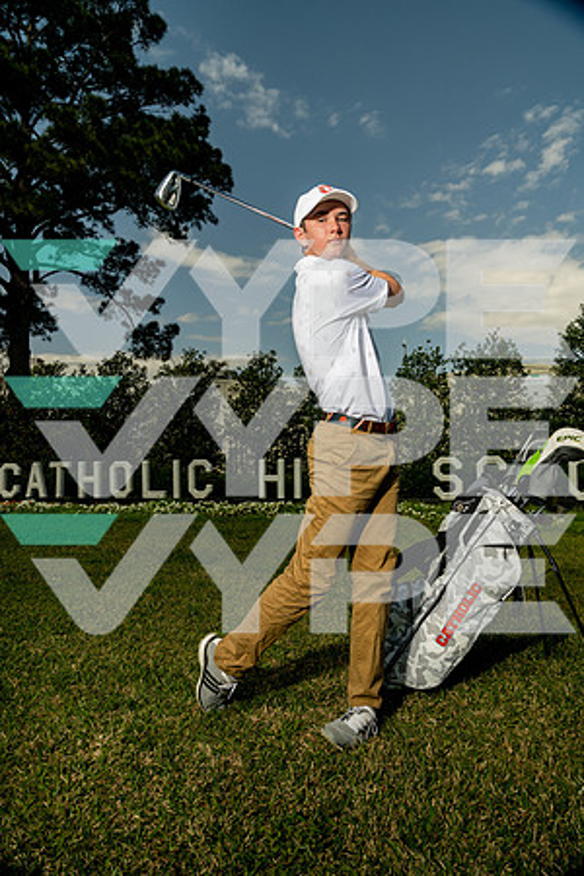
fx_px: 584
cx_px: 292
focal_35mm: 24
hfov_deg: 53.1
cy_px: 438
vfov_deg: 73.7
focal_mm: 24
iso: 100
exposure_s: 1/250
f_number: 8
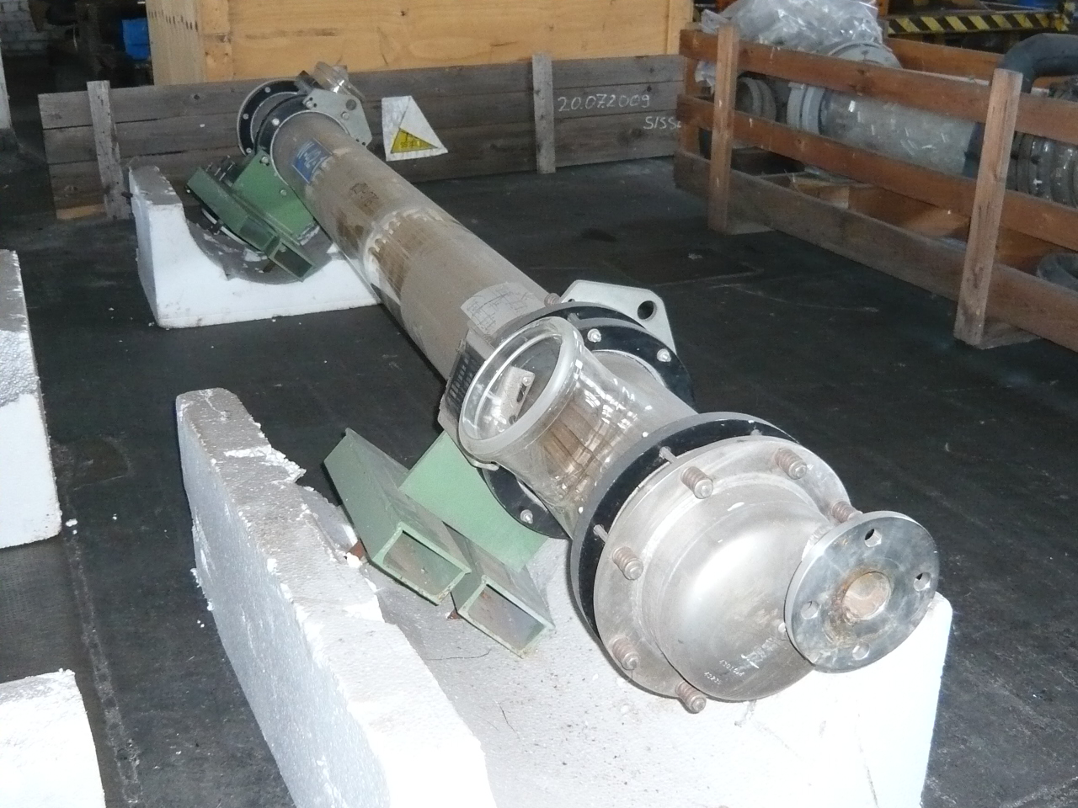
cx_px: 539
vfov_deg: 38.7
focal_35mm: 37
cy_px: 404
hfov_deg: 50.1
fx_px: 1152
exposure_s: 1/30
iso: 320
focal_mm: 4.6
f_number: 2.8
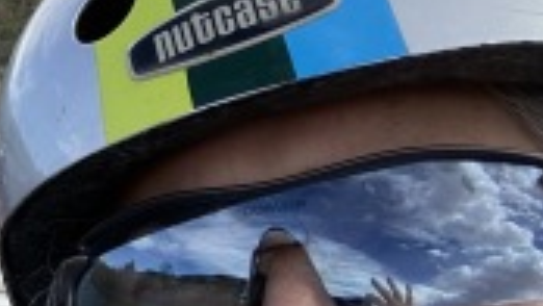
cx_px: -343
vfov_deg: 13.2
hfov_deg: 19.3
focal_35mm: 92
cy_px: 169
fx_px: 1325
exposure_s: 1/213
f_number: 2.2
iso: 25
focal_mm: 2.71
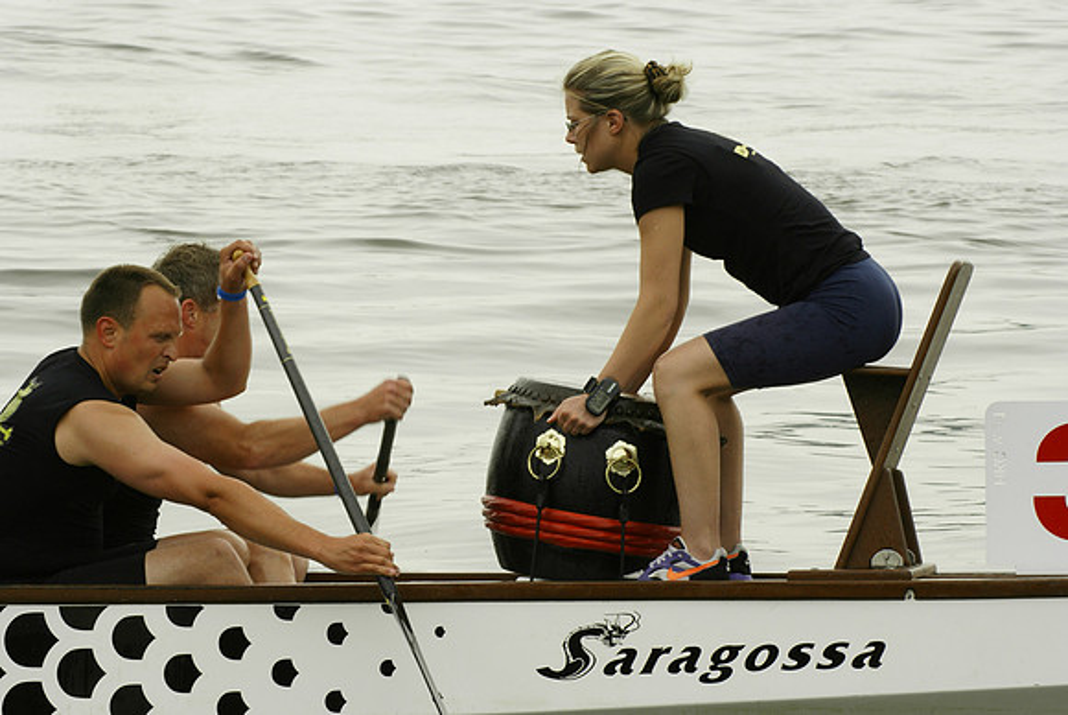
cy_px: 358
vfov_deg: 7.6
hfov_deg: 11.4
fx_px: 5345
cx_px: 534
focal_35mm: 180
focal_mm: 120
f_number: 11
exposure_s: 1/200
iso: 200
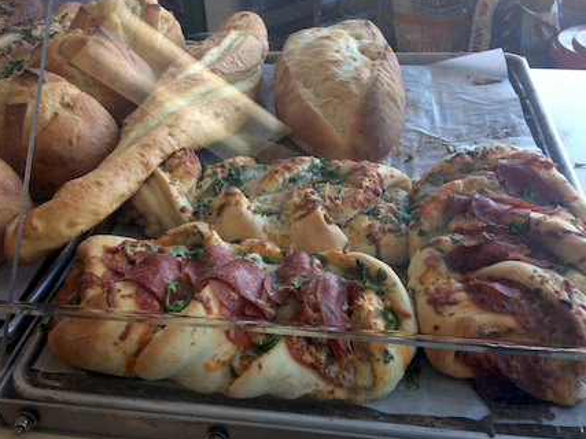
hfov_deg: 45.7
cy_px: 217
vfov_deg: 35.1
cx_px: 270
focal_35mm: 41
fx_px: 694
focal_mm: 4.28
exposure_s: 1/120
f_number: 2.4
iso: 80
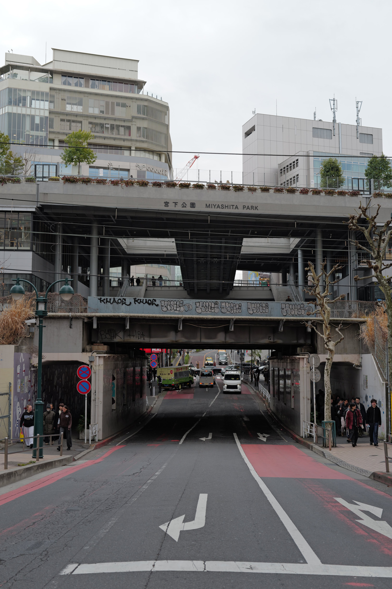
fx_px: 703
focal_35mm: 43
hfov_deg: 31.2
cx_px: 196
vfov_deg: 45.5
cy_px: 294
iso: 100
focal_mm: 43
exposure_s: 1/250
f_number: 4
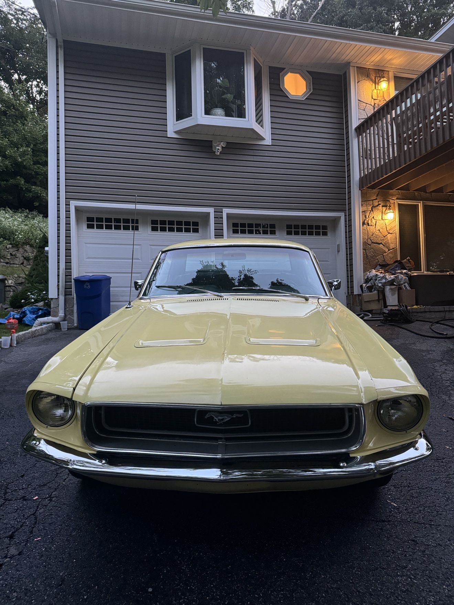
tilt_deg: +3.2
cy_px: 302
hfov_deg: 56.8
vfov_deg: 71.6
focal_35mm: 24
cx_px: 227
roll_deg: +2.0
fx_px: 420
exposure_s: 1/60
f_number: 1.78
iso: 500
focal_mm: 6.76
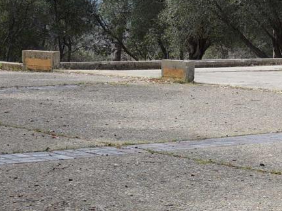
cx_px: 179
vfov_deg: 10.5
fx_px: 1157
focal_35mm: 142
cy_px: 118
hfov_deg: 13.9
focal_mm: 10.7
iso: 100
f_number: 3.7
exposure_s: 1/500
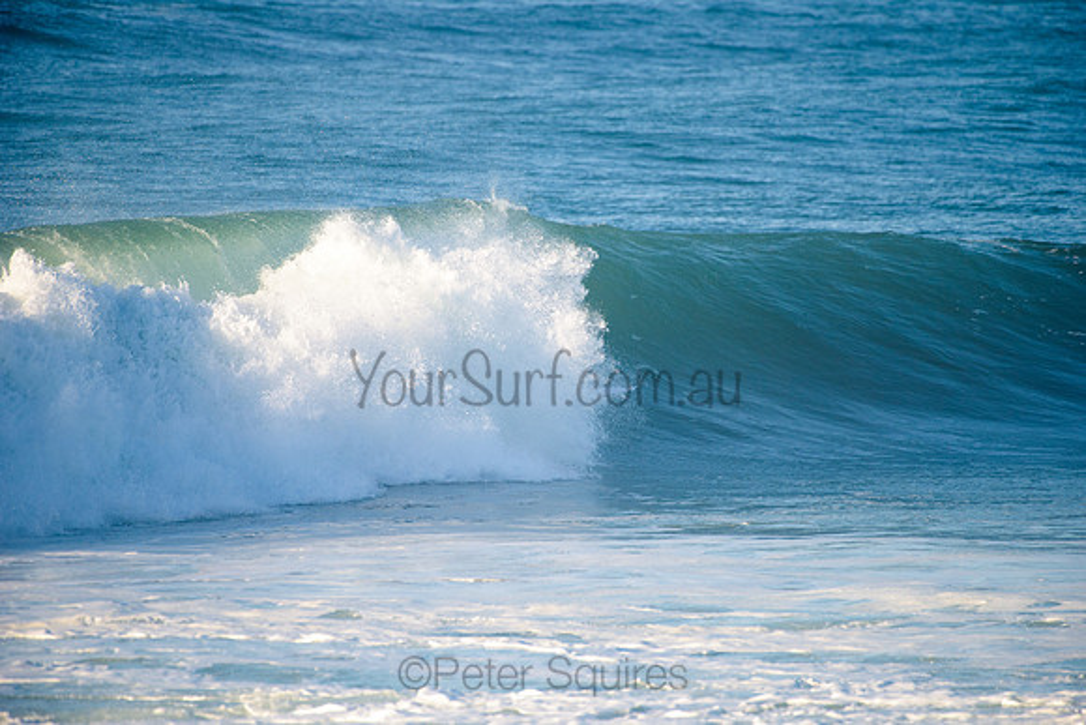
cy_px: 362
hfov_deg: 4.1
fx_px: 15089
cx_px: 543
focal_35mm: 500
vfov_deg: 2.8
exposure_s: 1/1600
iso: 250
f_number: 5.6
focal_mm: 500
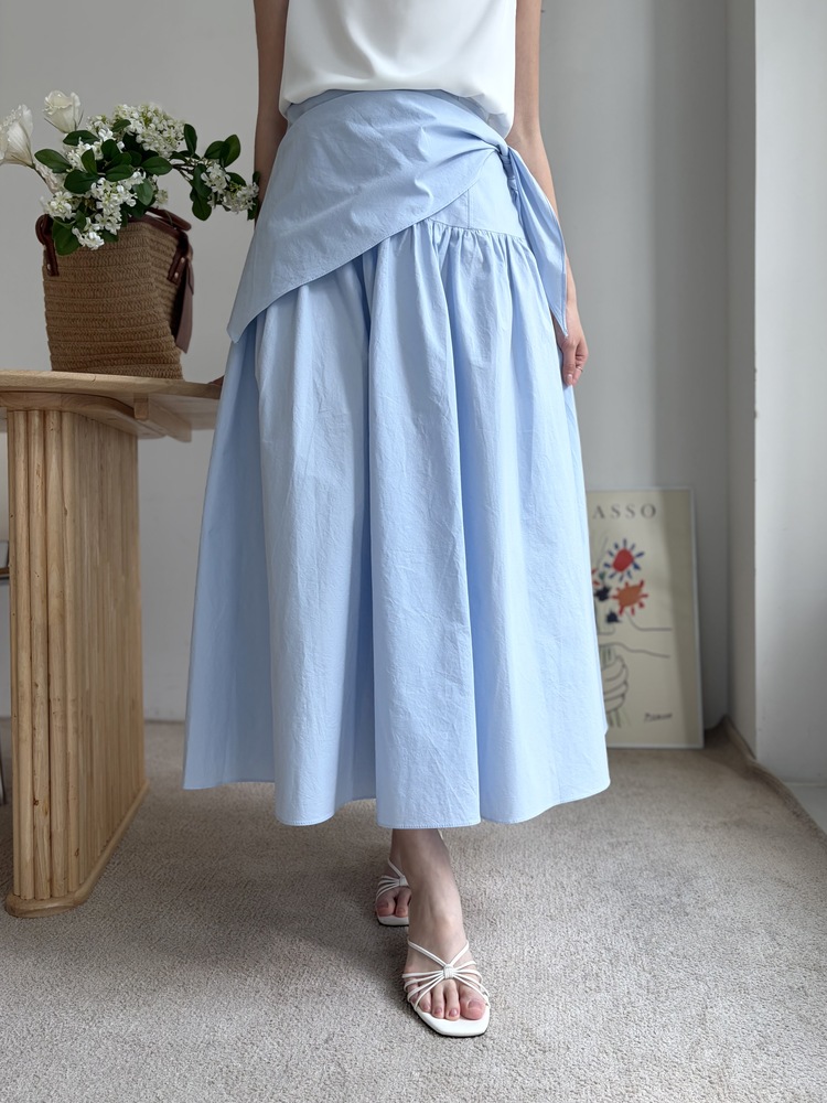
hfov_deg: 53.1
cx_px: 414
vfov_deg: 67.3
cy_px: 552
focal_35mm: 26
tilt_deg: -4.1
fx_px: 828
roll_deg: +0.4
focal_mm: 5.96
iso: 50
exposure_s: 1/120
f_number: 1.6
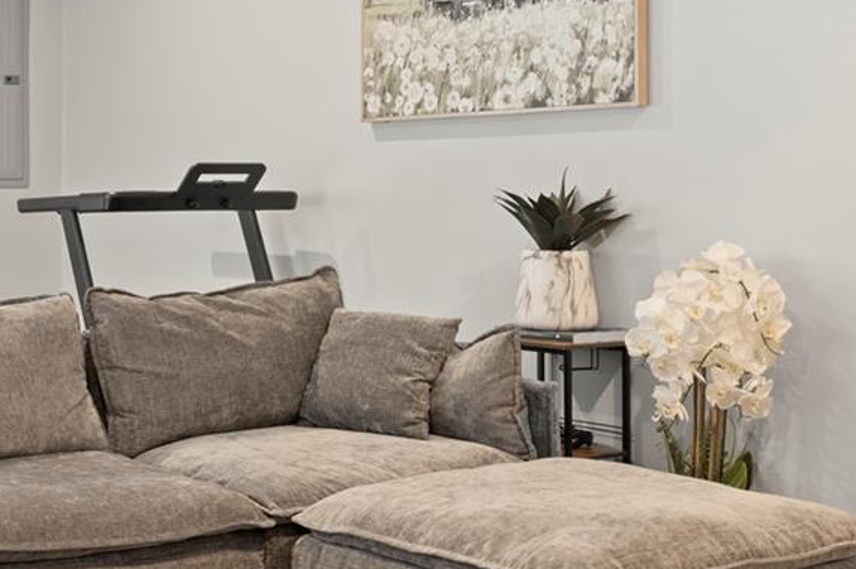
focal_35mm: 61
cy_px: 189
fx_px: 1450
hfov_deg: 30.3
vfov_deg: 22.1
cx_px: -22
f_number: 7.1
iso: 320
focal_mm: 17
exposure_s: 1/1.25
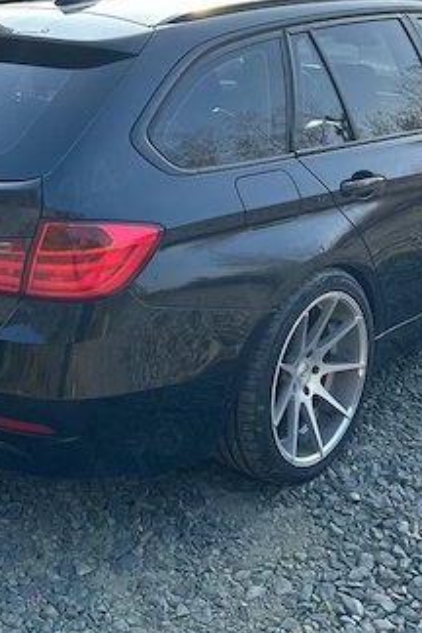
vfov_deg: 39.2
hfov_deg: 26.8
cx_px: 137
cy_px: 219
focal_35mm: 50
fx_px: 879
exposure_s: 1/1112
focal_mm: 5.7
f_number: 1.5
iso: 50
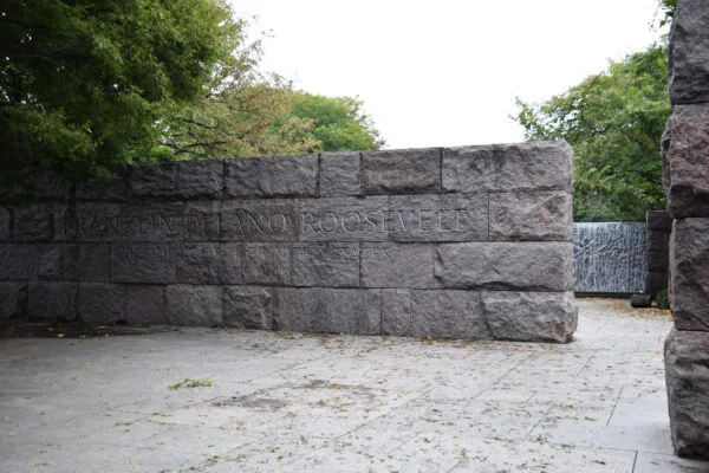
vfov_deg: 34.2
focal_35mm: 39
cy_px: 236
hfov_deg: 49.6
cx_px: 354
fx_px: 768
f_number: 4
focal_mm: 26
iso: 500
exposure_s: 1/60
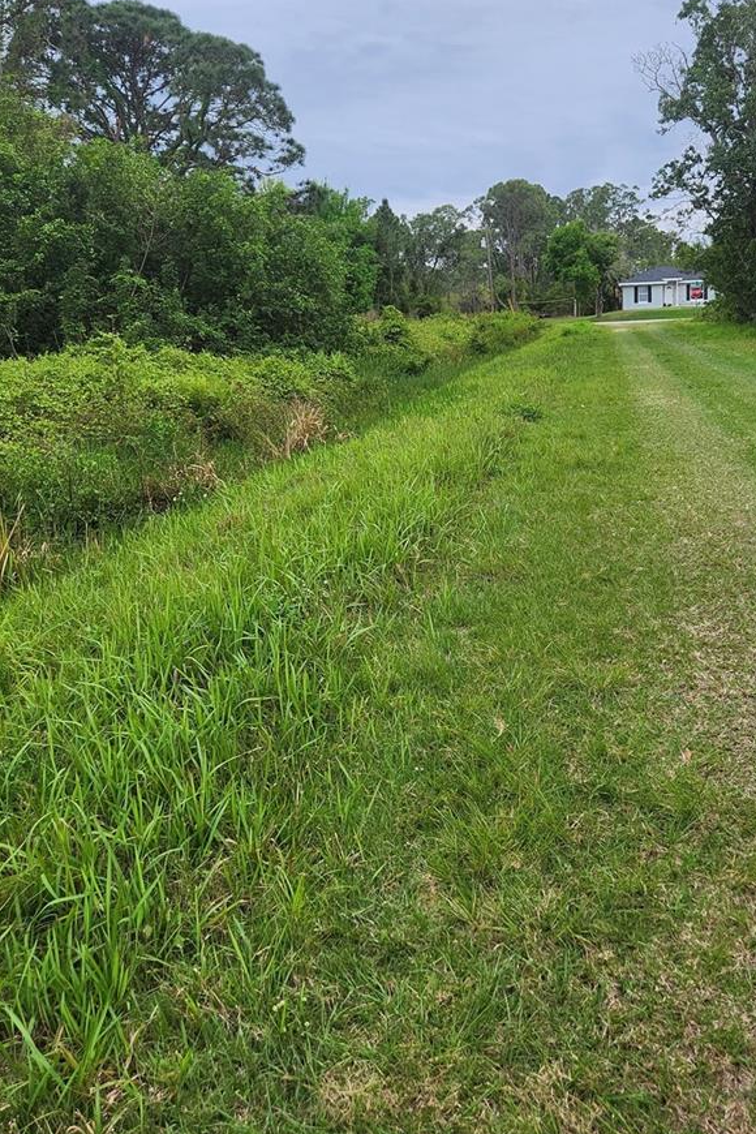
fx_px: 1039
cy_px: 490
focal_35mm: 33
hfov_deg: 39.4
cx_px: 516
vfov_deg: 57.0
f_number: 1.8
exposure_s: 1/180
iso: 20
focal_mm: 5.4
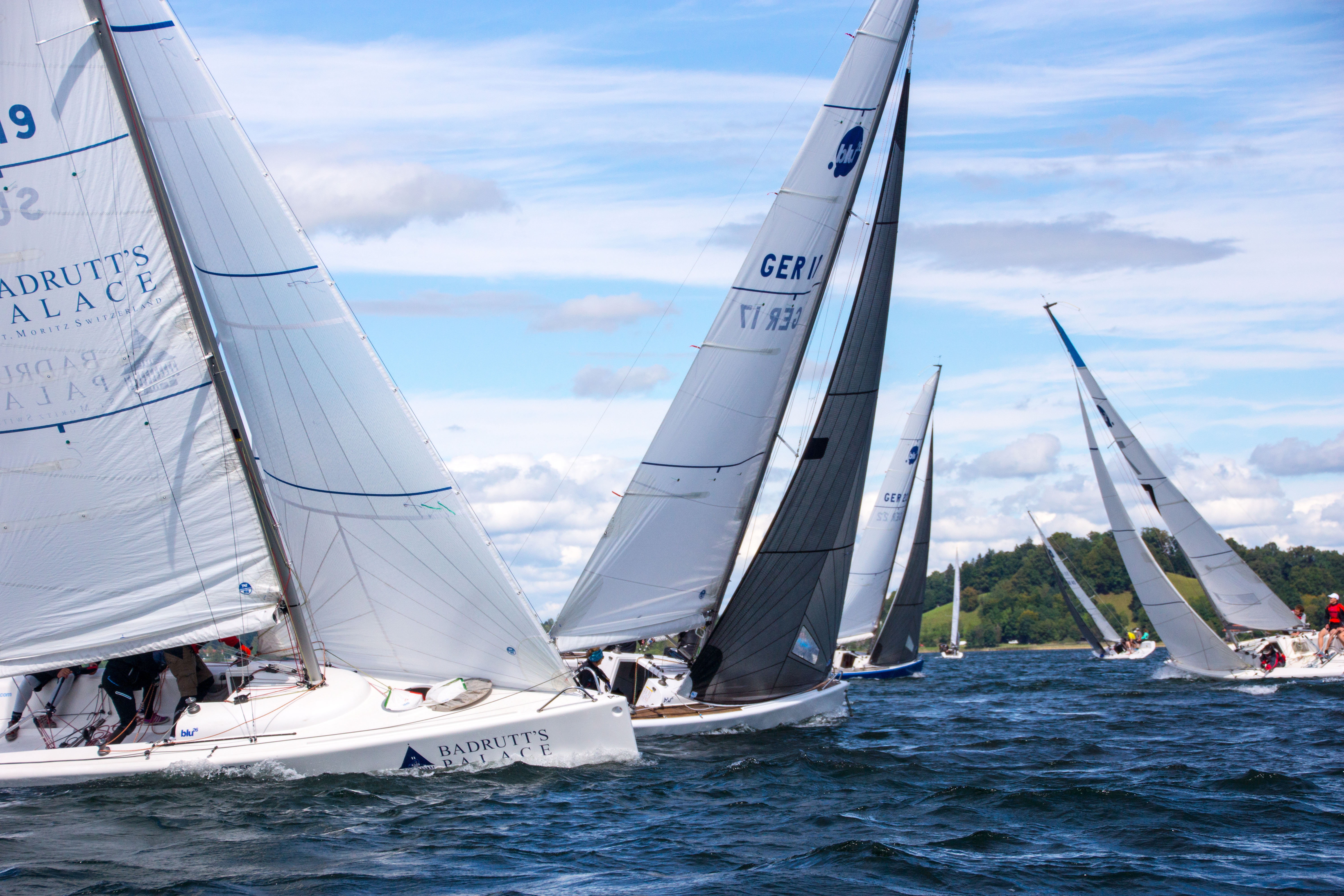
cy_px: 448
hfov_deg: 24.6
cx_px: 672
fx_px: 3080
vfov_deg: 16.6
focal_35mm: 82
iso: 160
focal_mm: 55
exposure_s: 1/2000
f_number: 5
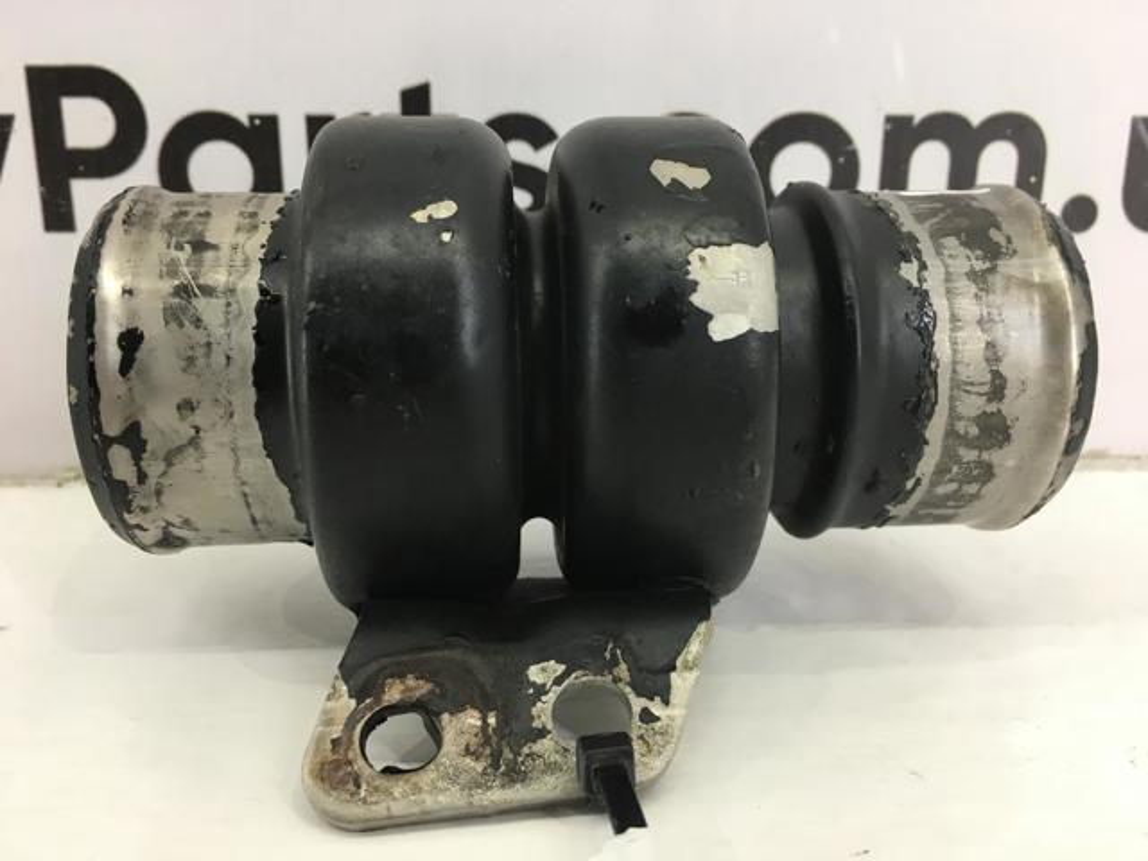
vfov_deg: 48.2
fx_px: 962
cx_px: 574
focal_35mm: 29
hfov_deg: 61.7
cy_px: 430
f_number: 2.2
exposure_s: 1/33
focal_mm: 4.15
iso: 32
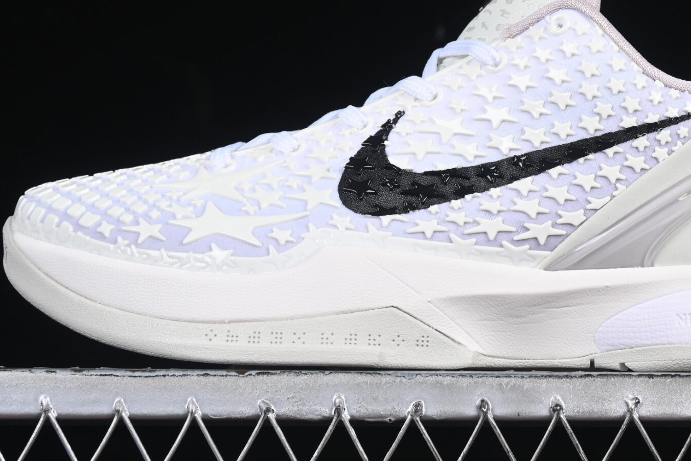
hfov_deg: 14.4
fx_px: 2726
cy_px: 101
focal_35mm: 142
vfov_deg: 9.6
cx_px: 468
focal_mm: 50
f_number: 8
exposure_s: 1/80
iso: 160
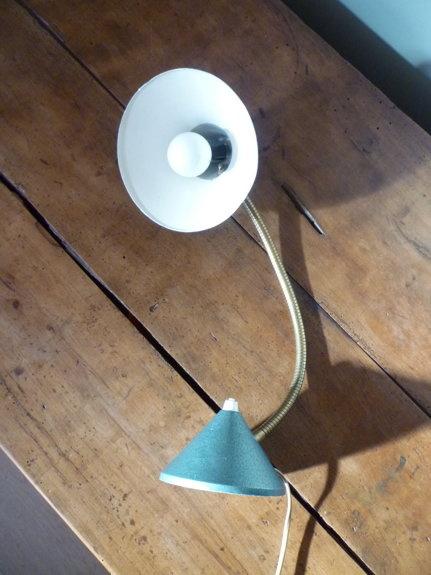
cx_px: 216
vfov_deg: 61.7
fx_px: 481
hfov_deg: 48.2
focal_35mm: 29
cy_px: 288
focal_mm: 5.2
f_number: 3.3
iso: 400
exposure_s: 1/15
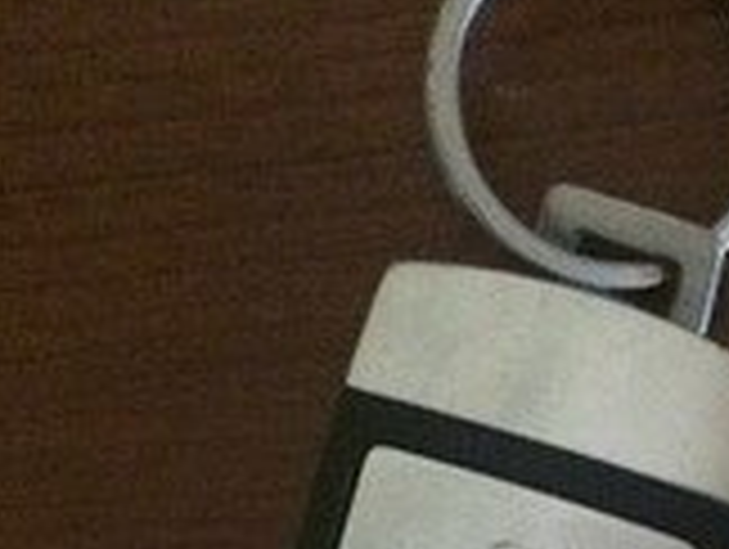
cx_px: 828
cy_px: 803
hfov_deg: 16.1
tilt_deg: -88.2
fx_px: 2489
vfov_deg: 12.1
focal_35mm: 118
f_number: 2.2
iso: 640
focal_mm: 4.15
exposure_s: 1/17
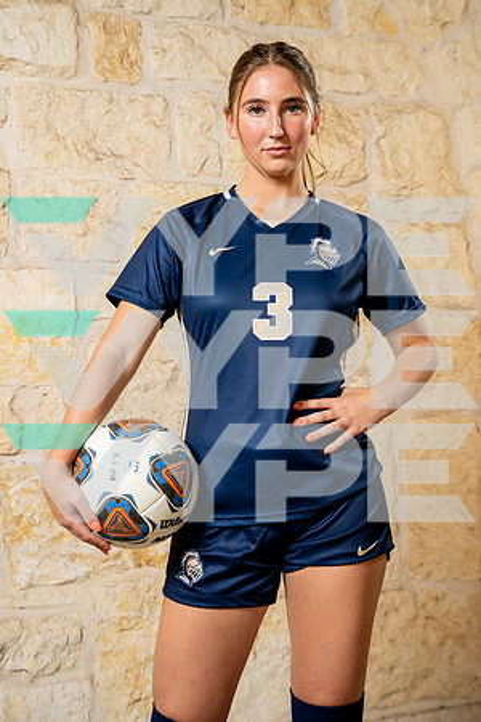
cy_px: 361
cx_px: 240
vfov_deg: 34.5
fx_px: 1162
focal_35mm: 58
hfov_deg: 23.4
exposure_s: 1/250
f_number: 5
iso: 100
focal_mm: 58
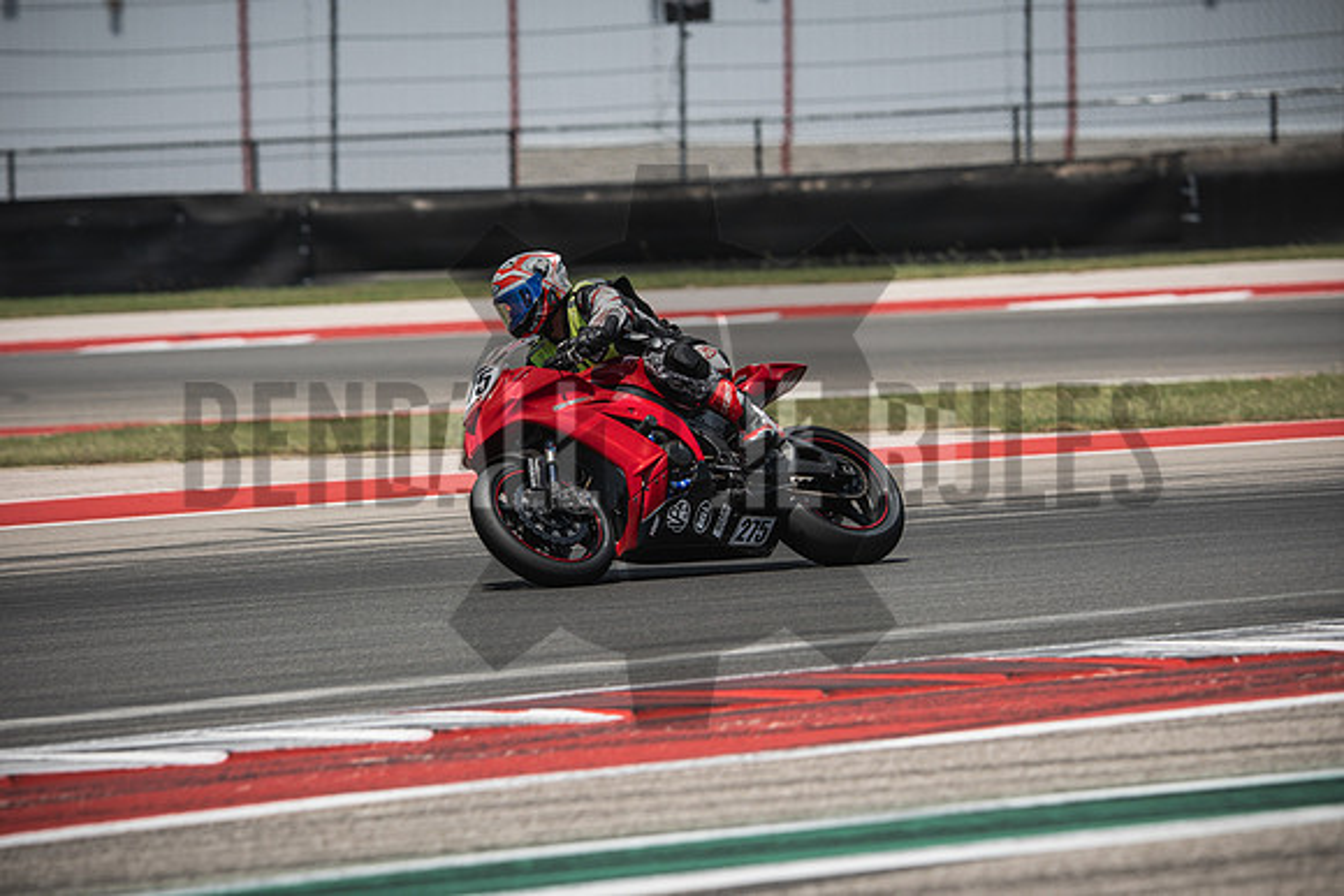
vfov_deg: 4.6
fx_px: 11202
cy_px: 448
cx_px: 672
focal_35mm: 300
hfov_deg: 6.9
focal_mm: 200
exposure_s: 1/1600
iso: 160
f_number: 3.6
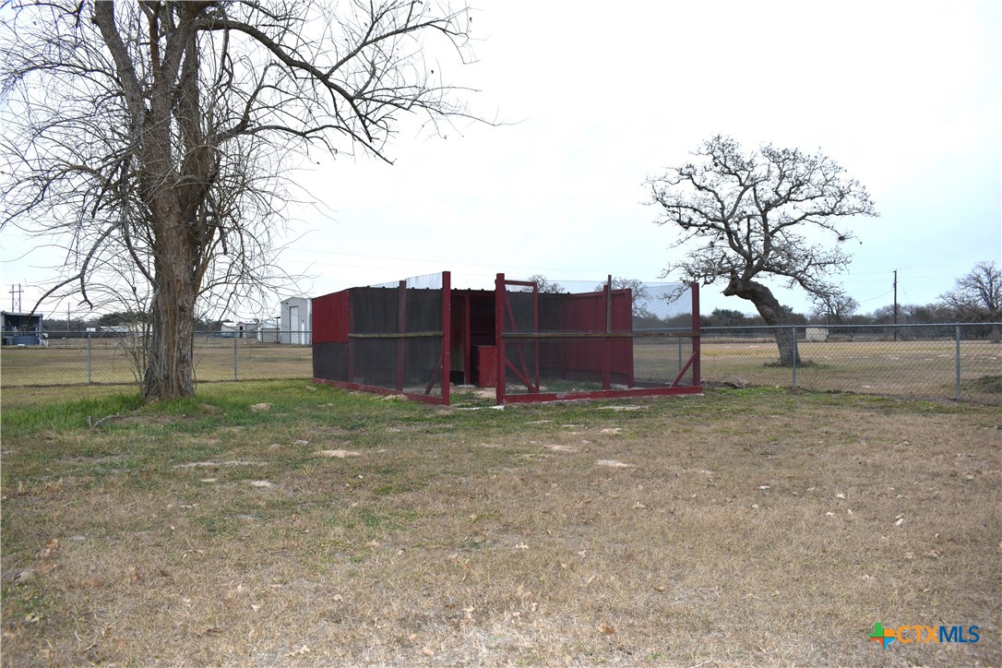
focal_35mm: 27
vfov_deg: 47.9
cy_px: 334
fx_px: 751
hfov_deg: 67.4
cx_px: 501
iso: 140
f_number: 5.6
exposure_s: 1/125
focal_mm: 18
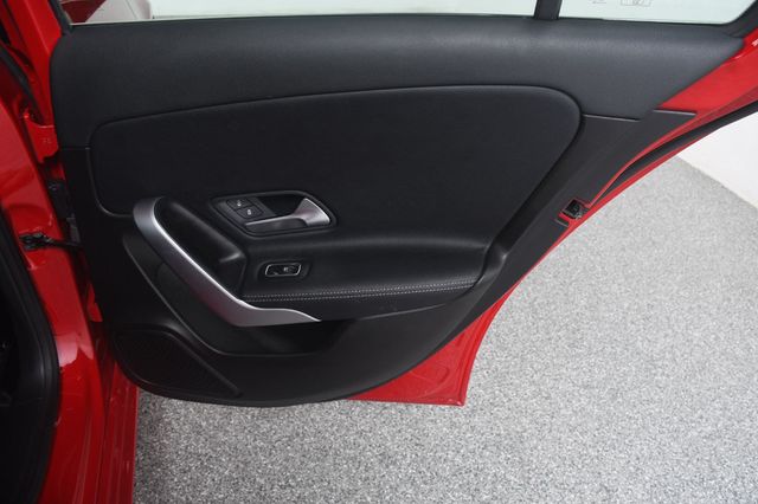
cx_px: 379
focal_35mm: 30
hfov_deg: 62.0
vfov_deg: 43.6
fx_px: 631
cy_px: 252
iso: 100
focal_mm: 20
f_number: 5.6
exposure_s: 1/160
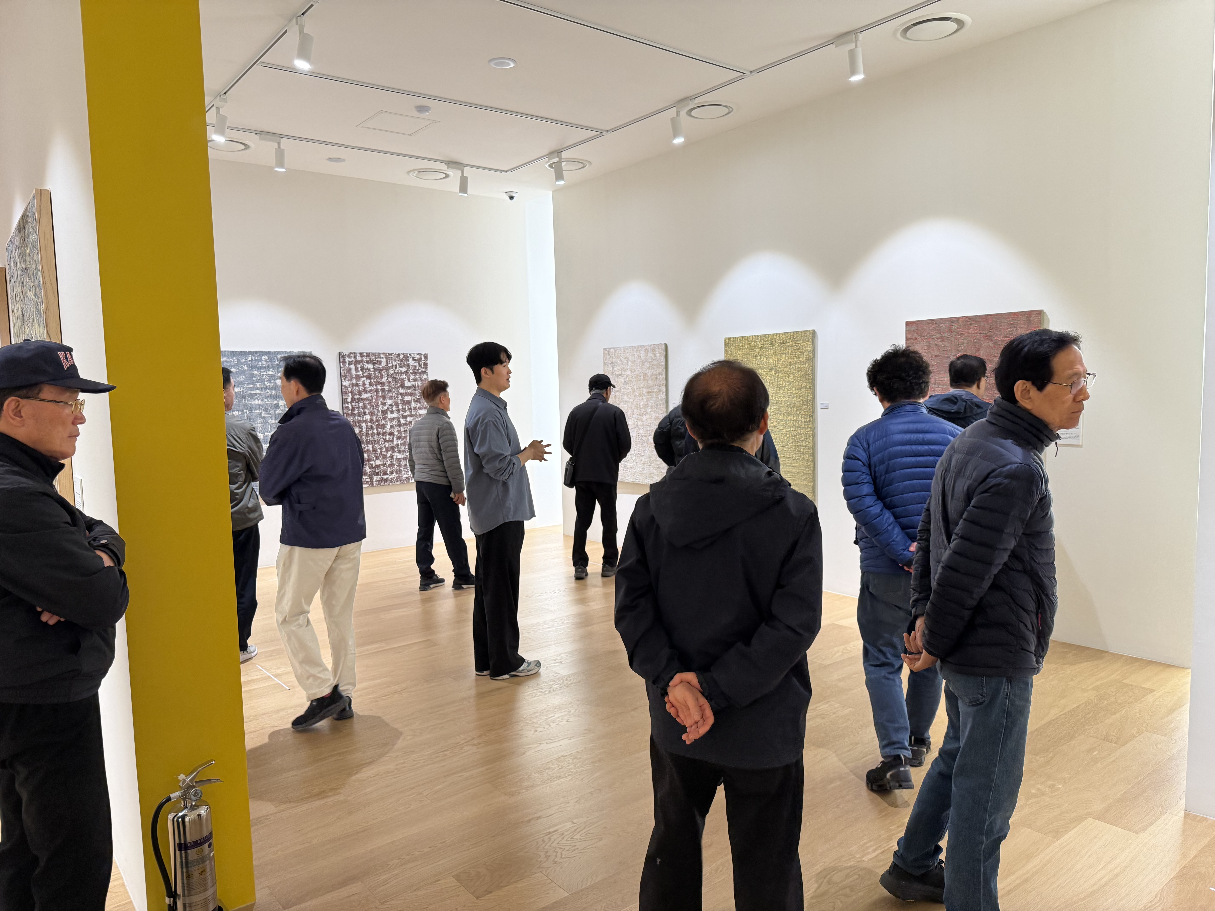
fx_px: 842
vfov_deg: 56.8
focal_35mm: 24
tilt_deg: -4.4
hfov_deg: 71.6
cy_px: 456
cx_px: 608
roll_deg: +1.3
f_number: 1.78
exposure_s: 1/120
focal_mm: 6.76
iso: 160
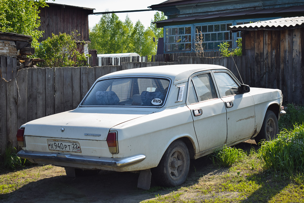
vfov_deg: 25.8
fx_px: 443
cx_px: 152
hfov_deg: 37.9
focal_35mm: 52
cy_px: 102
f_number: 4.5
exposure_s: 1/400
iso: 100
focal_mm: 35
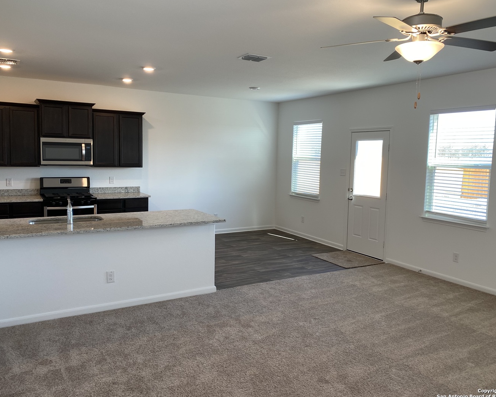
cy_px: 194
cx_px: 245
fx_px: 411
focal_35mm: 28
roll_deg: -1.8
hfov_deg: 62.2
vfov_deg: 51.5
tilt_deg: -5.0
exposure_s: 1/120
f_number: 1.8
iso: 80
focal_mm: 4.25
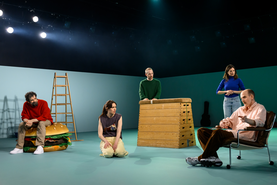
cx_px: 138
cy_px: 92
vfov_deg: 31.9
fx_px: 323
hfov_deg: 46.4
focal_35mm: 42
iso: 3200
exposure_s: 1/500
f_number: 4
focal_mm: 42
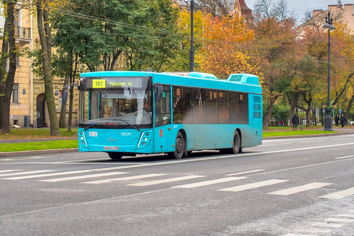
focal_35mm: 86
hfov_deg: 23.6
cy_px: 48
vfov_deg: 15.8
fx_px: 845
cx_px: 149
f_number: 5.6
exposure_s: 1/320
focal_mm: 50
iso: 160
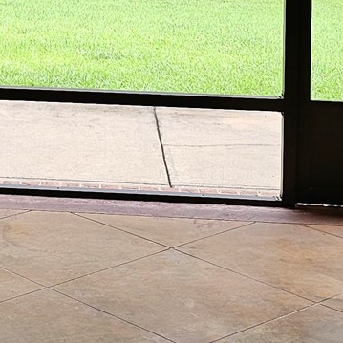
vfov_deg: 14.0
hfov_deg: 14.7
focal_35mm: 116
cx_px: -20
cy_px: -190
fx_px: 1300
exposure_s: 1/180
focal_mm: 6.3
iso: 32
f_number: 1.7
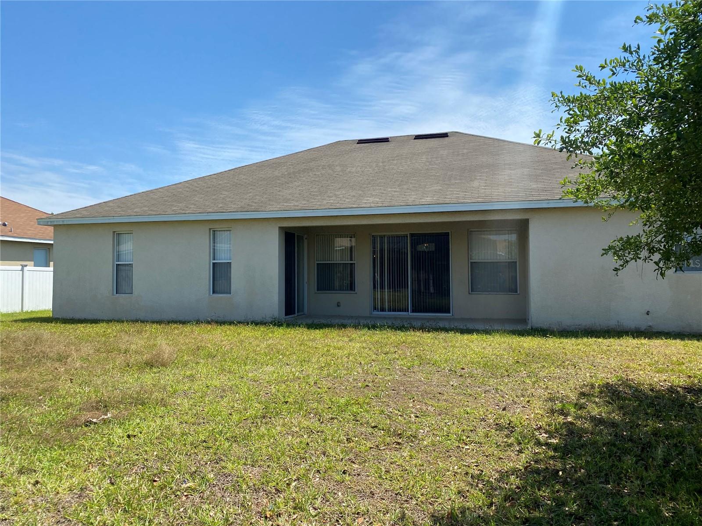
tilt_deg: +2.5
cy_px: 263
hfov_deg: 67.3
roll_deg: -0.4
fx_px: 527
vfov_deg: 53.1
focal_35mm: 26
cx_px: 351
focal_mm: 4.25
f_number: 1.8
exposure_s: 1/2755
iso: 32
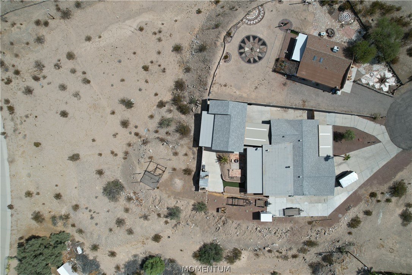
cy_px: 138
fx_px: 252
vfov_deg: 57.2
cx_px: 206
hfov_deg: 78.6
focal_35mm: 22
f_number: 2.8
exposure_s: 1/3000
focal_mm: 8.38
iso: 100
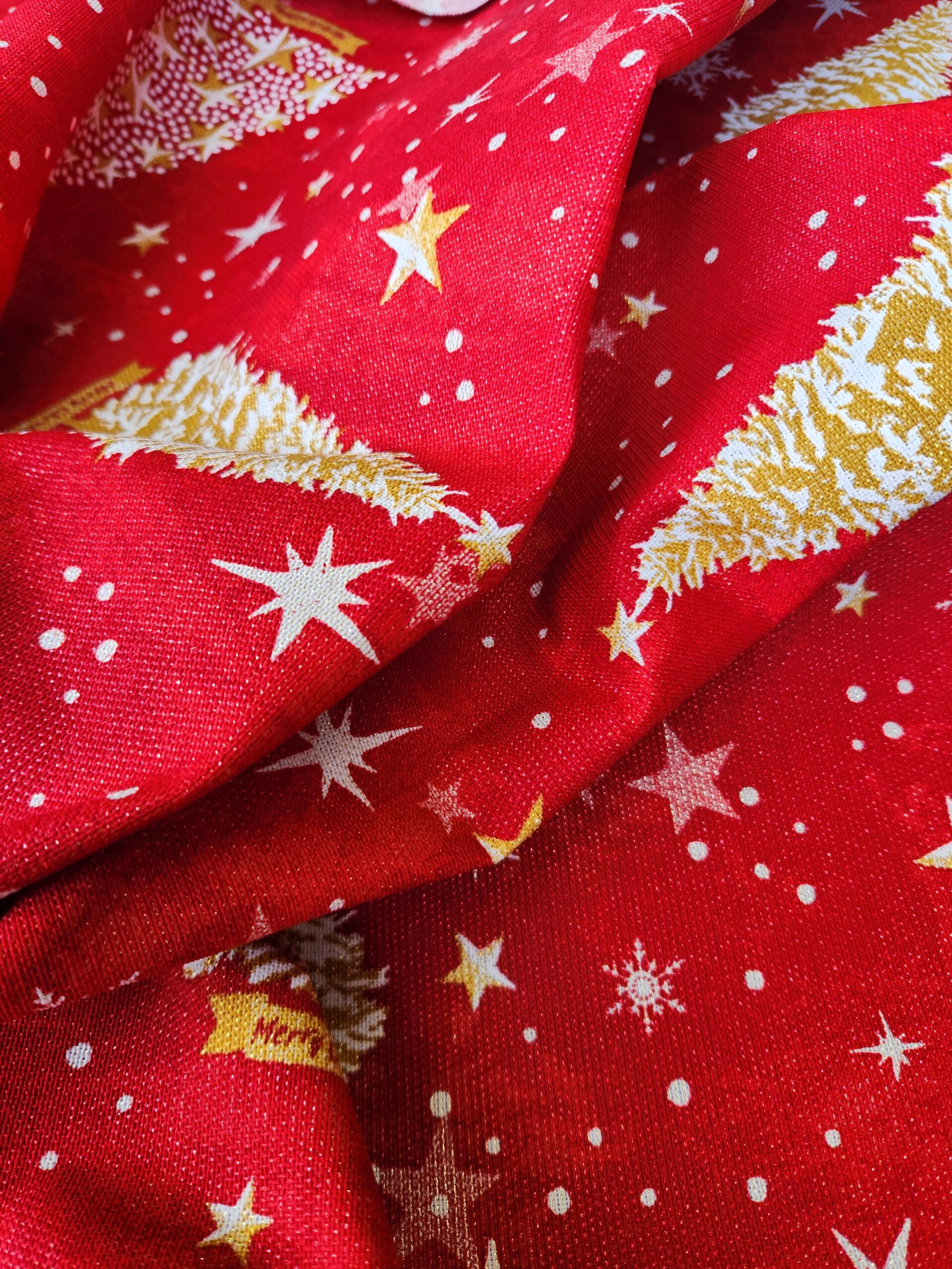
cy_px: 634
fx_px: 843
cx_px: 476
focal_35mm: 23
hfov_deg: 58.9
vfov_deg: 73.9
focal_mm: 5.4
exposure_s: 1/120
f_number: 1.8
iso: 64
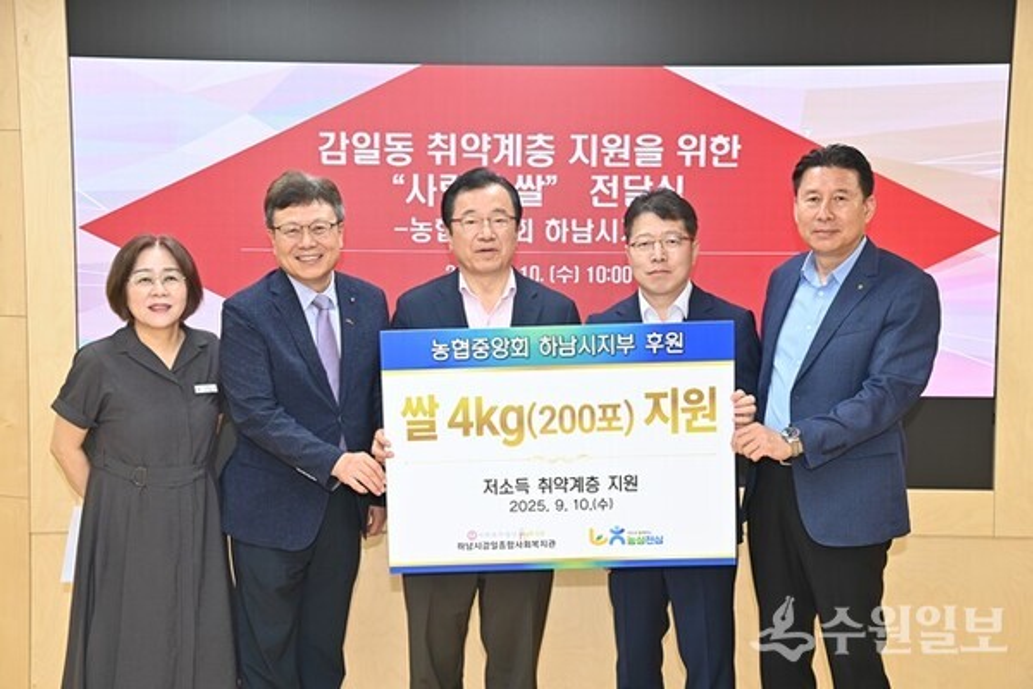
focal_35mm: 48
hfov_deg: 41.1
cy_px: 344
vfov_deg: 28.1
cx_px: 516
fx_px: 1377
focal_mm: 48
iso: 800
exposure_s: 1/100
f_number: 5.6
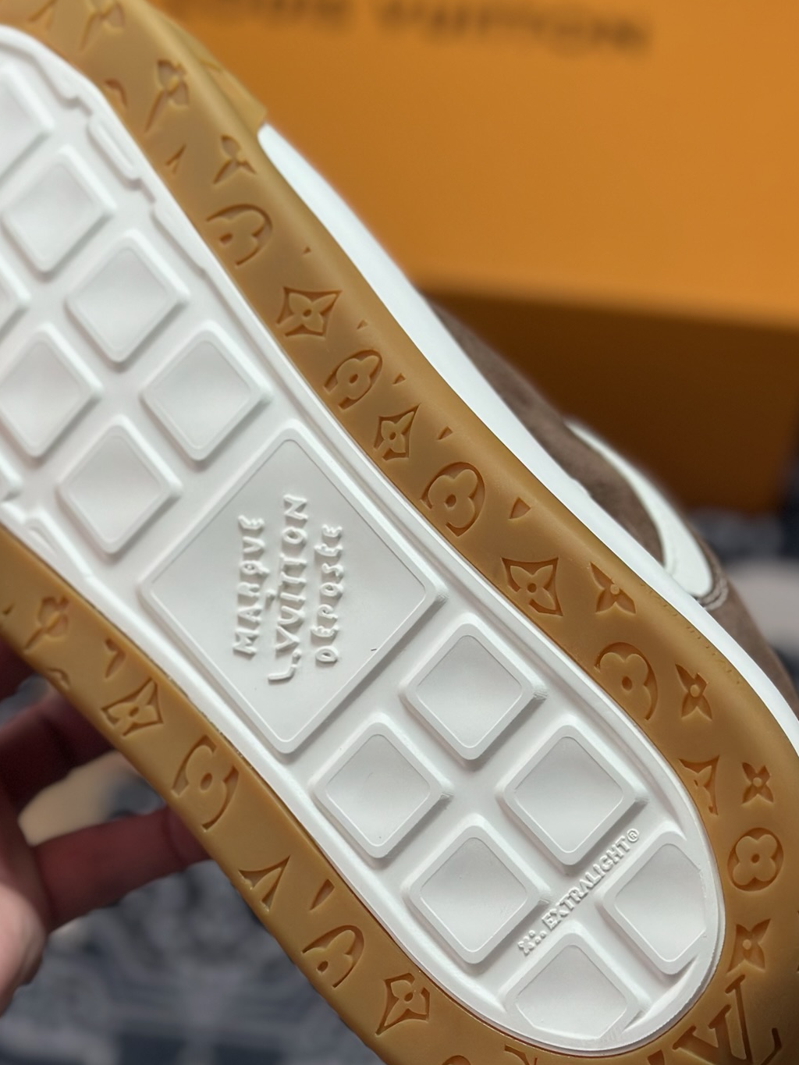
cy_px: 548
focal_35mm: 72
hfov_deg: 20.4
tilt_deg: -58.3
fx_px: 2216
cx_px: 313
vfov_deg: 27.0
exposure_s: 1/1667
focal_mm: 6.86
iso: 80
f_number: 1.78
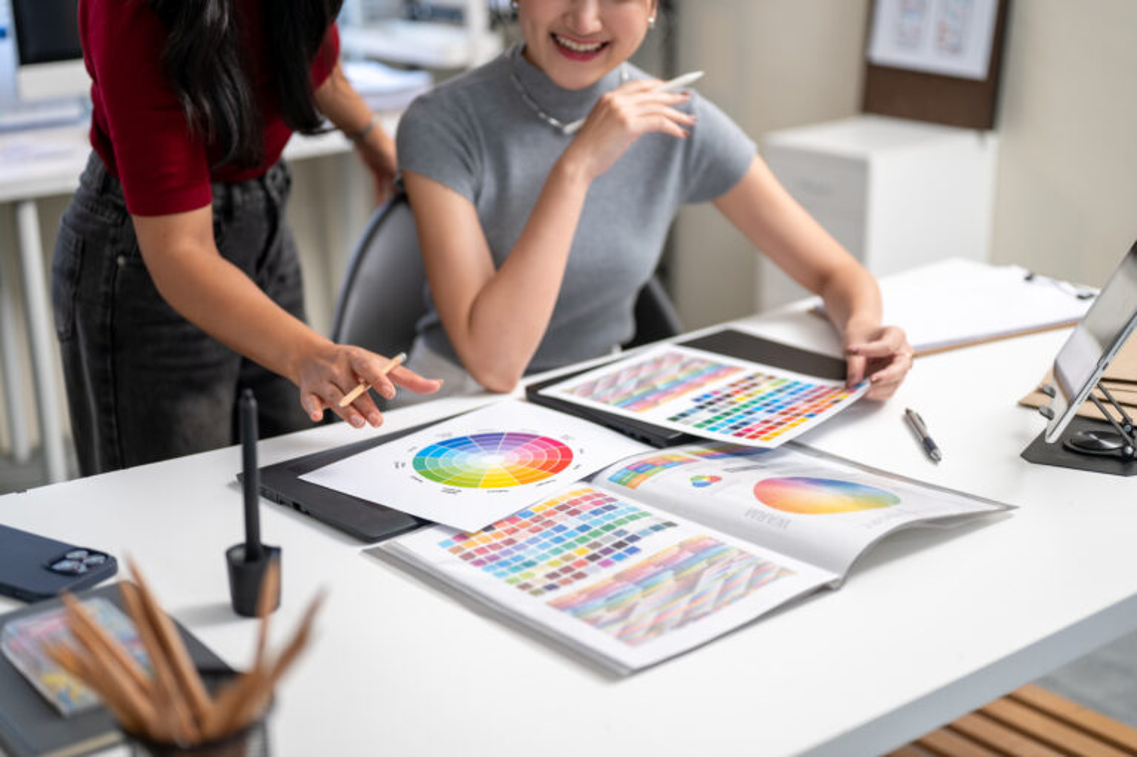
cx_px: 568
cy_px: 378
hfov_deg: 39.6
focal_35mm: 50
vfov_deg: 27.0
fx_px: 1578
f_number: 1.8
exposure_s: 1/320
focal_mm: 50
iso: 400
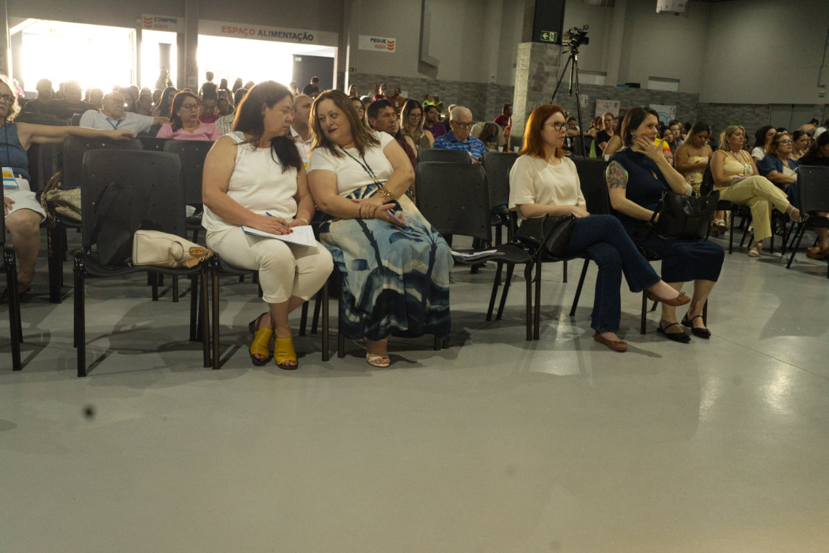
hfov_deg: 54.4
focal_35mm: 35
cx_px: 414
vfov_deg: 37.9
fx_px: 806
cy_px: 276
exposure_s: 1/100
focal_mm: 35
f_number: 5.6
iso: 10000
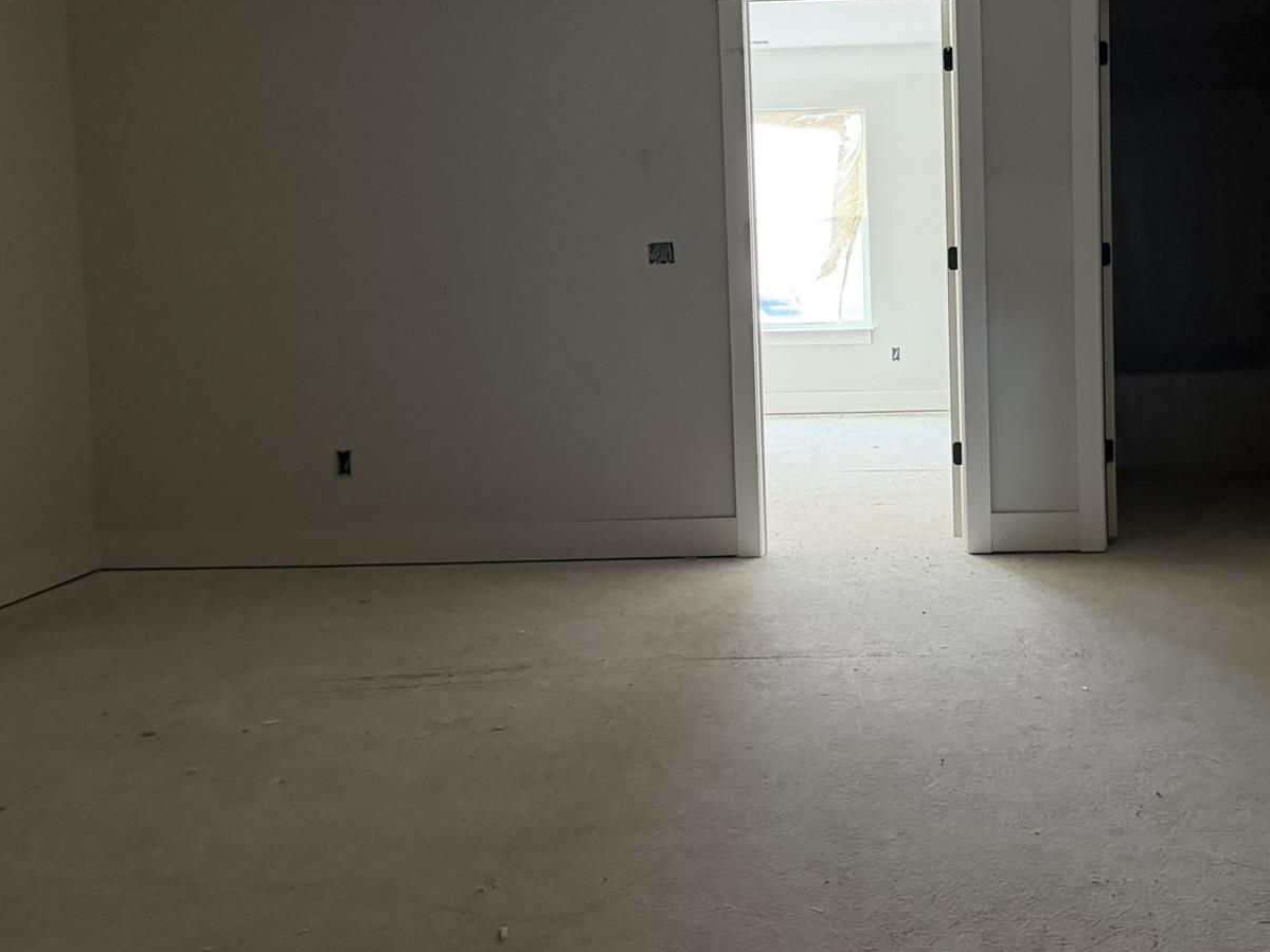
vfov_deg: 34.8
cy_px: 319
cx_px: 906
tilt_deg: -3.7
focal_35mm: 41
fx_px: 1504
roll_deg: +2.2
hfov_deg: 44.7
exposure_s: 1/39
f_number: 1.78
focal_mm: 6.76
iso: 1000
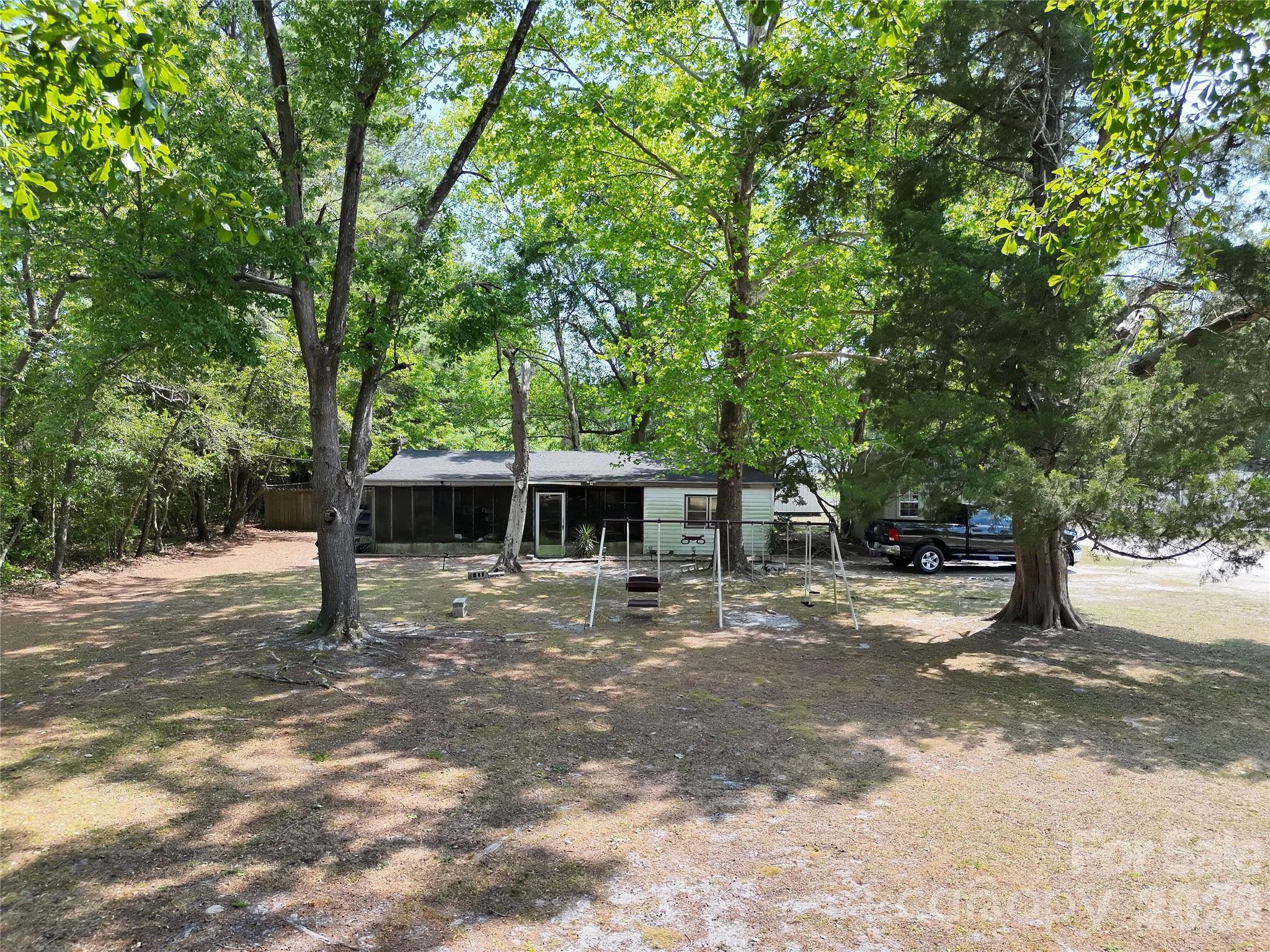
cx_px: 635
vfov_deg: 56.8
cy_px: 476
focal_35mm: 24
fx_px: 881
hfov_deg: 71.6
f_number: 1.7
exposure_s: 1/2500
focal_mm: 6.72
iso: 250
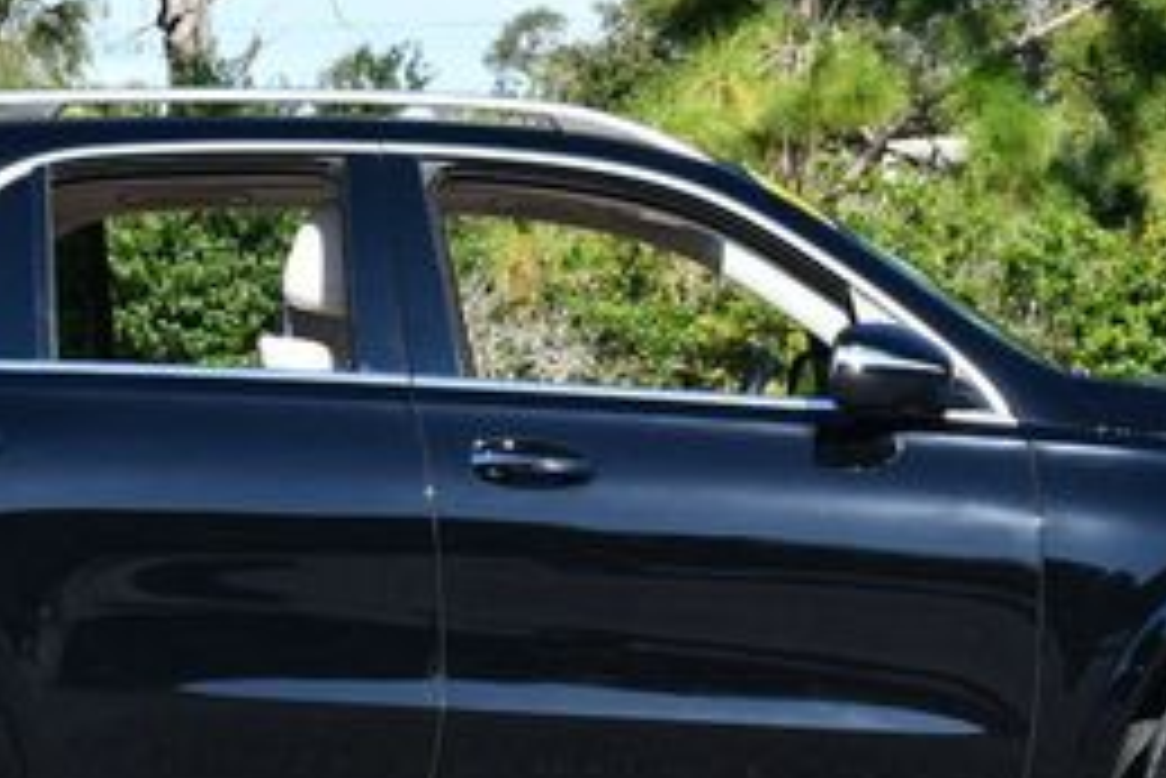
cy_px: 261
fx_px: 5606
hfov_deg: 11.9
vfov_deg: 7.9
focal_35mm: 173
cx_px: 495
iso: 180
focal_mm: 35
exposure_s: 1/250
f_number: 8
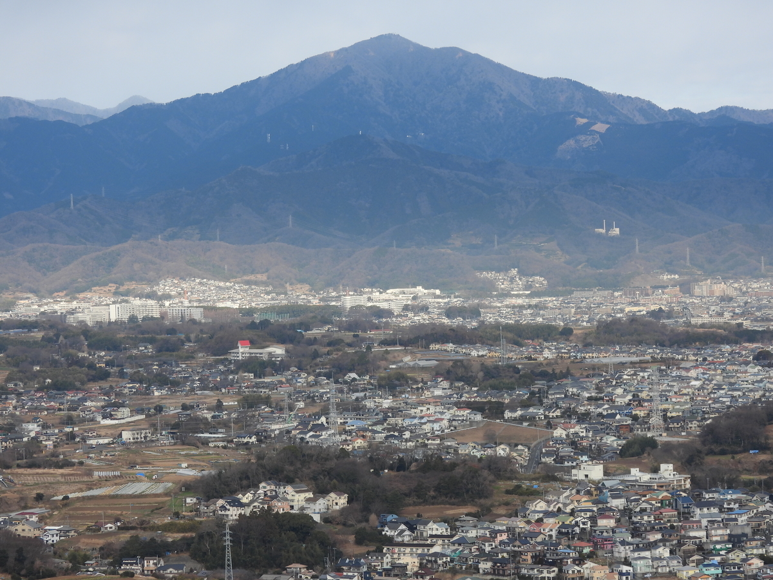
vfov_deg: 11.9
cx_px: 386
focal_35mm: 125
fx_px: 2791
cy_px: 290
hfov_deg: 15.8
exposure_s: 1/500
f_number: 4
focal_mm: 22.3
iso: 100
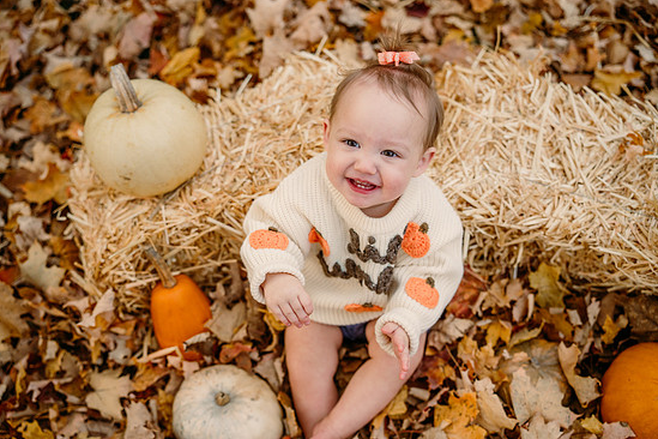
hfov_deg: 51.9
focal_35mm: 37
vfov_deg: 35.9
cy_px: 230
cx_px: 330
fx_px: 676
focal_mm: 35
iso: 250
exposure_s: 1/400
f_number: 2.2
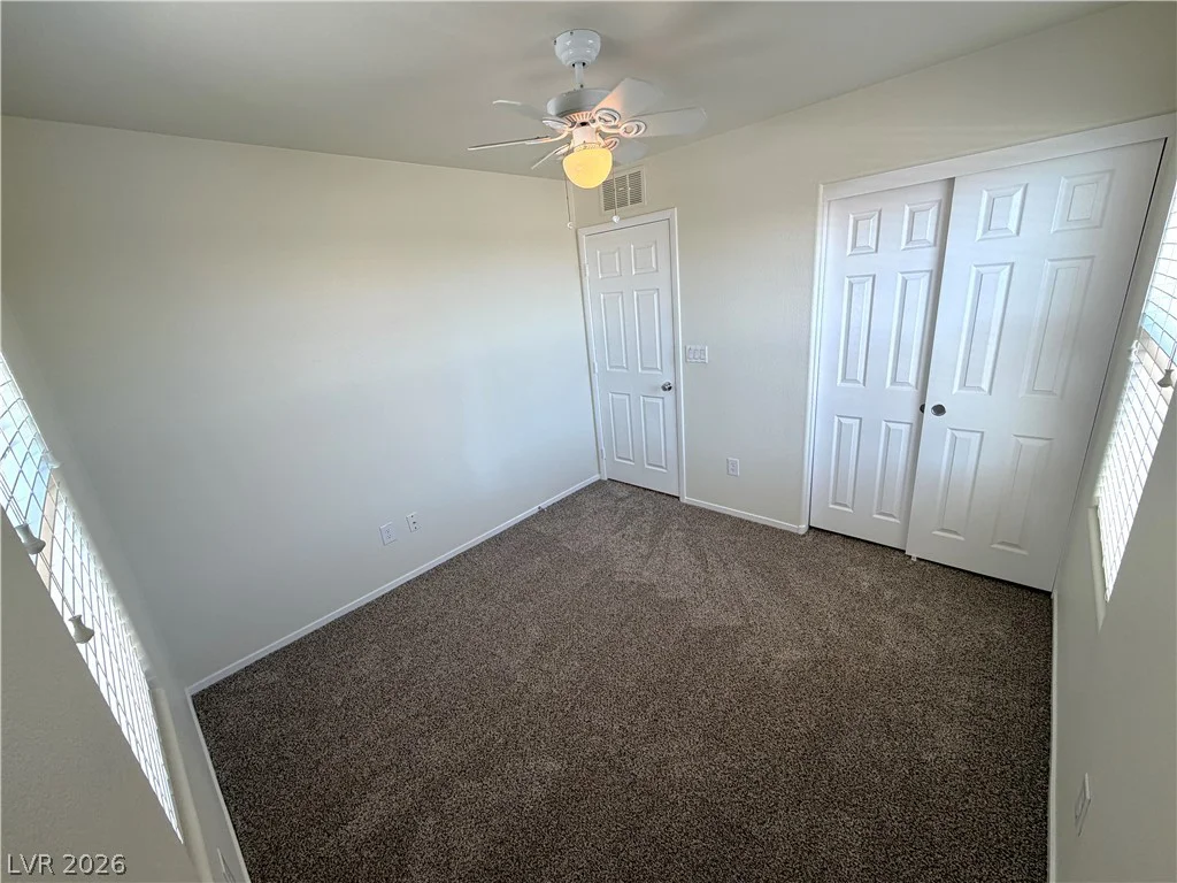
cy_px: 442
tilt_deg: -19.0
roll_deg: +6.5
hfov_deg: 102.1
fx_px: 476
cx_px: 588
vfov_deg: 85.7
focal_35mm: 14
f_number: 2.2
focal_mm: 2.22
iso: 80
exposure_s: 1/120
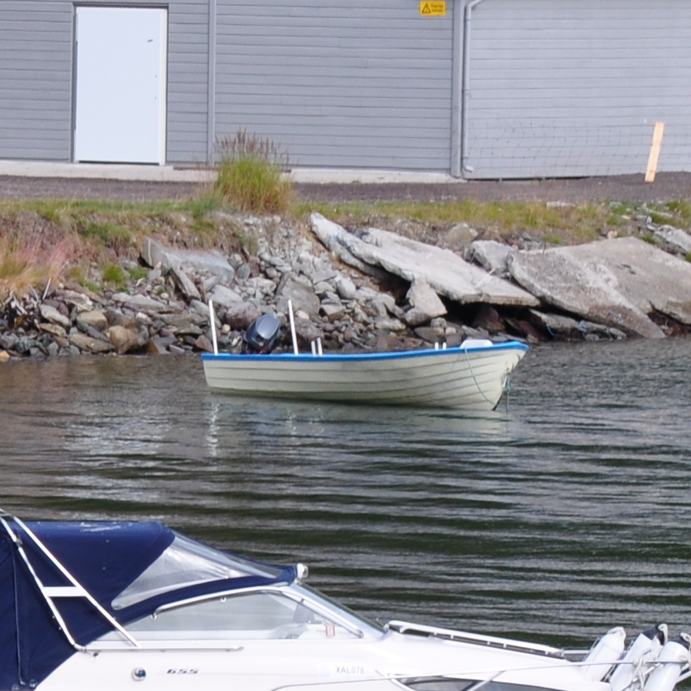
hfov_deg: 2.7
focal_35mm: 639
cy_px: 715
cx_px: 153
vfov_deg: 2.7
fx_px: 14432
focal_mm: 105
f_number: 10
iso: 200
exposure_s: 1/200
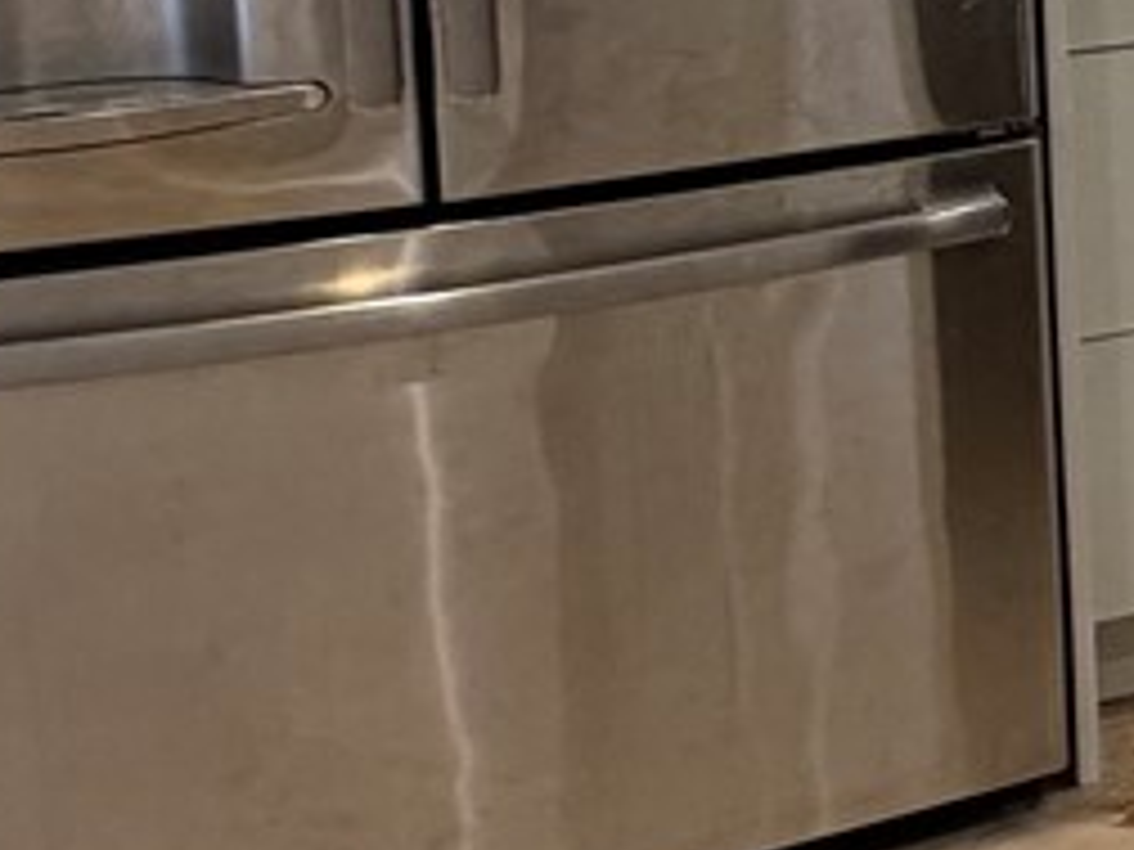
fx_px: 2916
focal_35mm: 89
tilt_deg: -6.1
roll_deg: -0.7
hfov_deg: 14.4
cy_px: -355
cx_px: 2740
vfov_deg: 15.5
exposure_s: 1/120
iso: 160
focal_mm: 2.22
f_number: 2.2
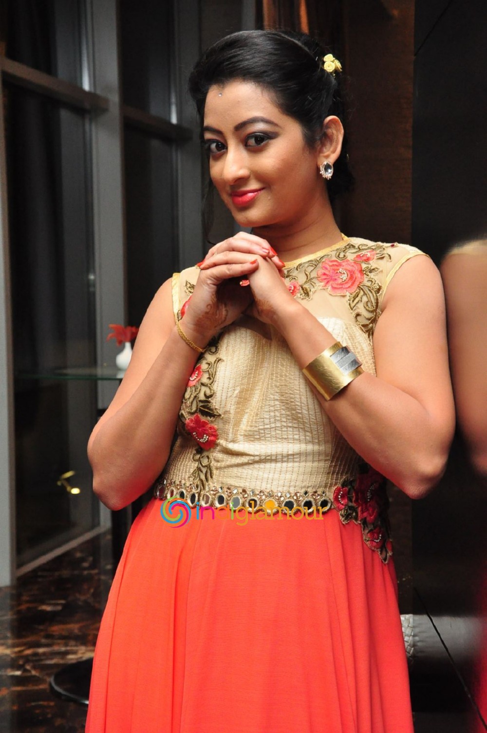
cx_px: 244
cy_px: 366
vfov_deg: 31.9
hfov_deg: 21.5
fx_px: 1281
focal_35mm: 63
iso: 2000
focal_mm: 42
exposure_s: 1/125
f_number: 7.1
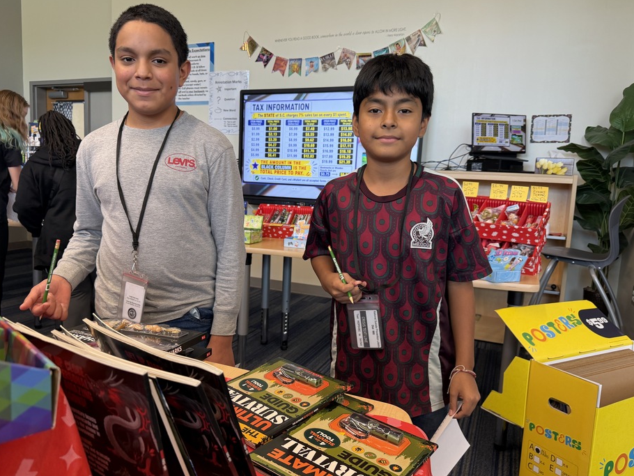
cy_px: 241
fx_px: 495
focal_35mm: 27
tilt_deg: -6.8
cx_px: 292
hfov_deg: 65.2
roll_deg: -3.2
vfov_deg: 51.4
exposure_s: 1/120
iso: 125
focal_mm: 6.76
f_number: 1.78
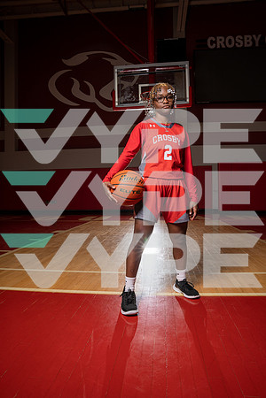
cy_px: 199
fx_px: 266
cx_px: 133
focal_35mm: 24
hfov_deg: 53.1
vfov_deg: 73.7
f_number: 9
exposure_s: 1/250
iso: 400
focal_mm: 24
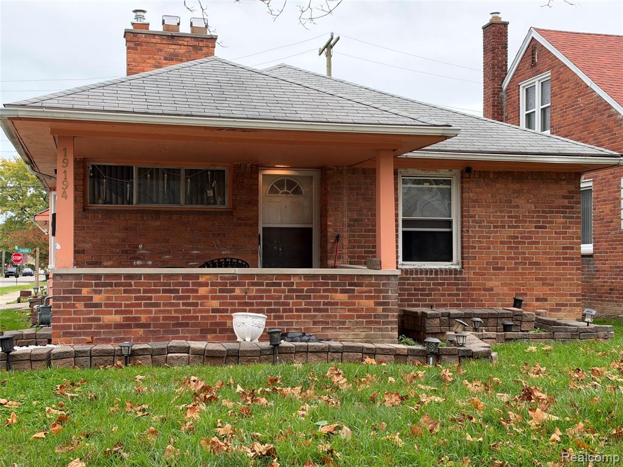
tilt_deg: +1.8
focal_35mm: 48
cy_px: 234
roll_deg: -0.2
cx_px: 312
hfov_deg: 39.7
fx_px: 864
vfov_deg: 30.3
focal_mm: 6.93
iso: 125
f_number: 1.8
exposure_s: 1/210
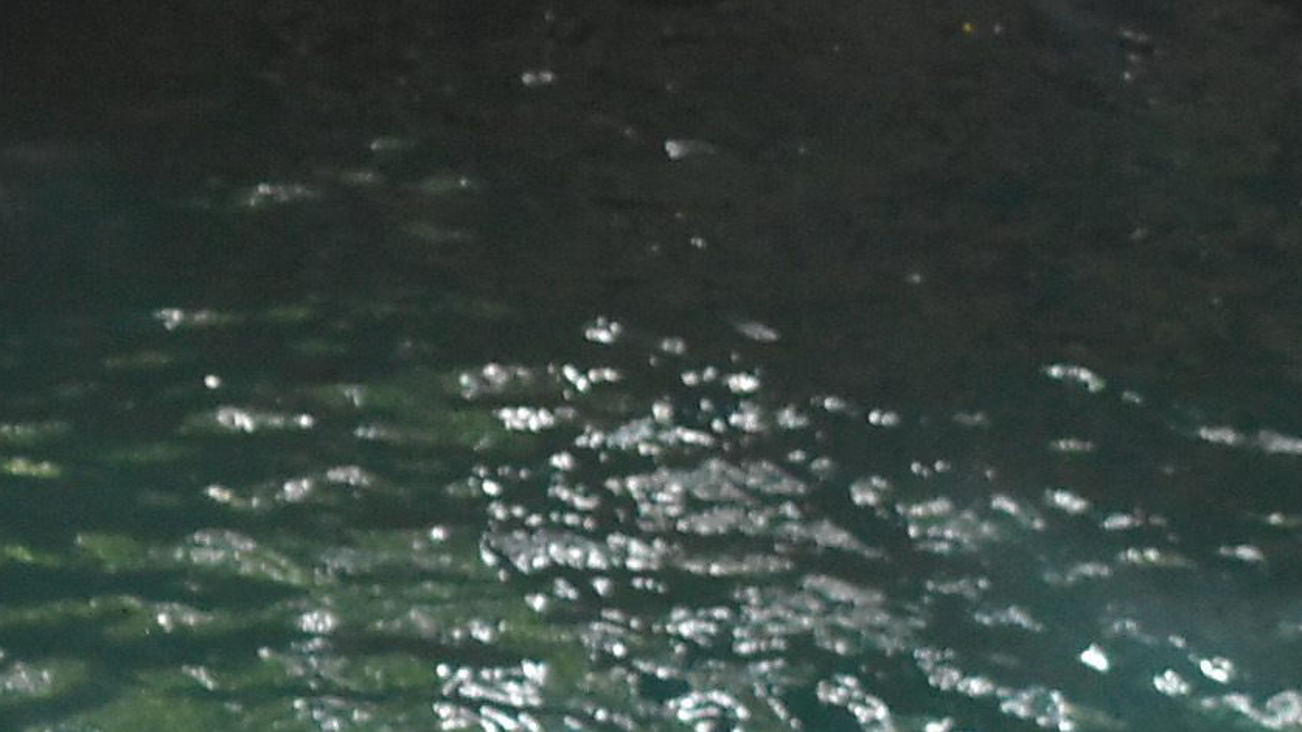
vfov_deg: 7.3
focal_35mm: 163
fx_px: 5622
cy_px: 1181
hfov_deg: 13.0
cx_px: -104
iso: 3200
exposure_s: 1/500
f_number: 4.2
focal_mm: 29
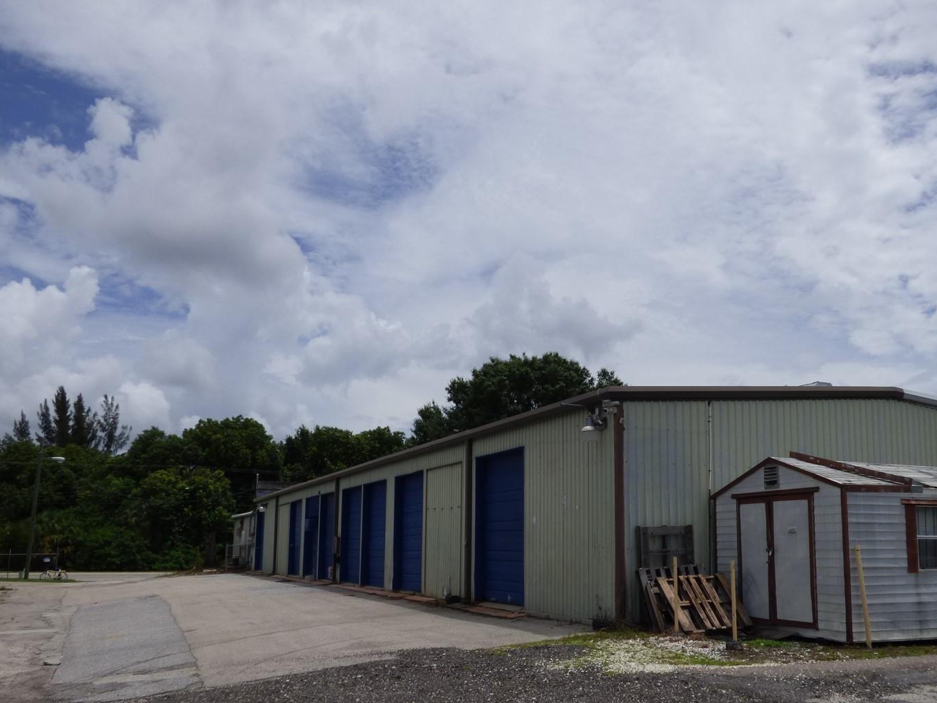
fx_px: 893
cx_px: 527
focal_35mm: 33
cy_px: 388
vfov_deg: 42.9
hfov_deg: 55.2
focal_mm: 5.04
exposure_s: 1/2000
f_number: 4.5
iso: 100
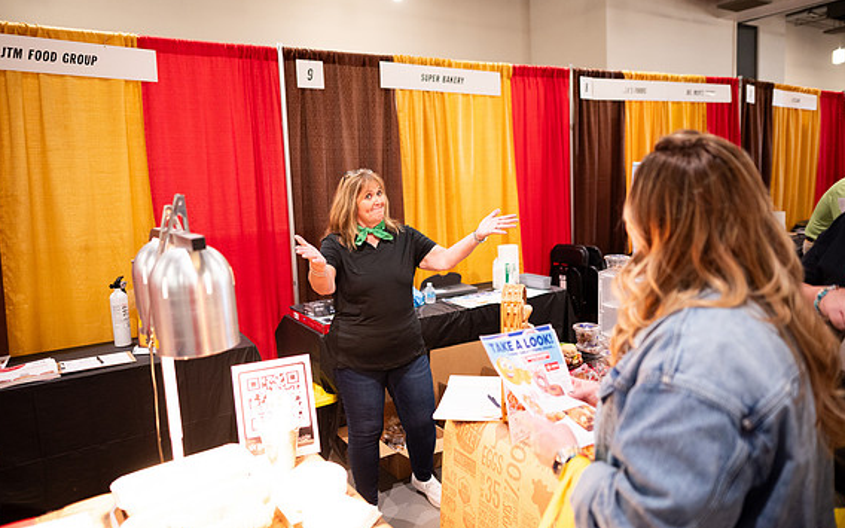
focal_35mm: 25
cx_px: 424
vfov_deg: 49.2
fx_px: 576
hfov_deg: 72.5
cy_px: 243
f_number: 1.8
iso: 1250
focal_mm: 24
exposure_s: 1/200
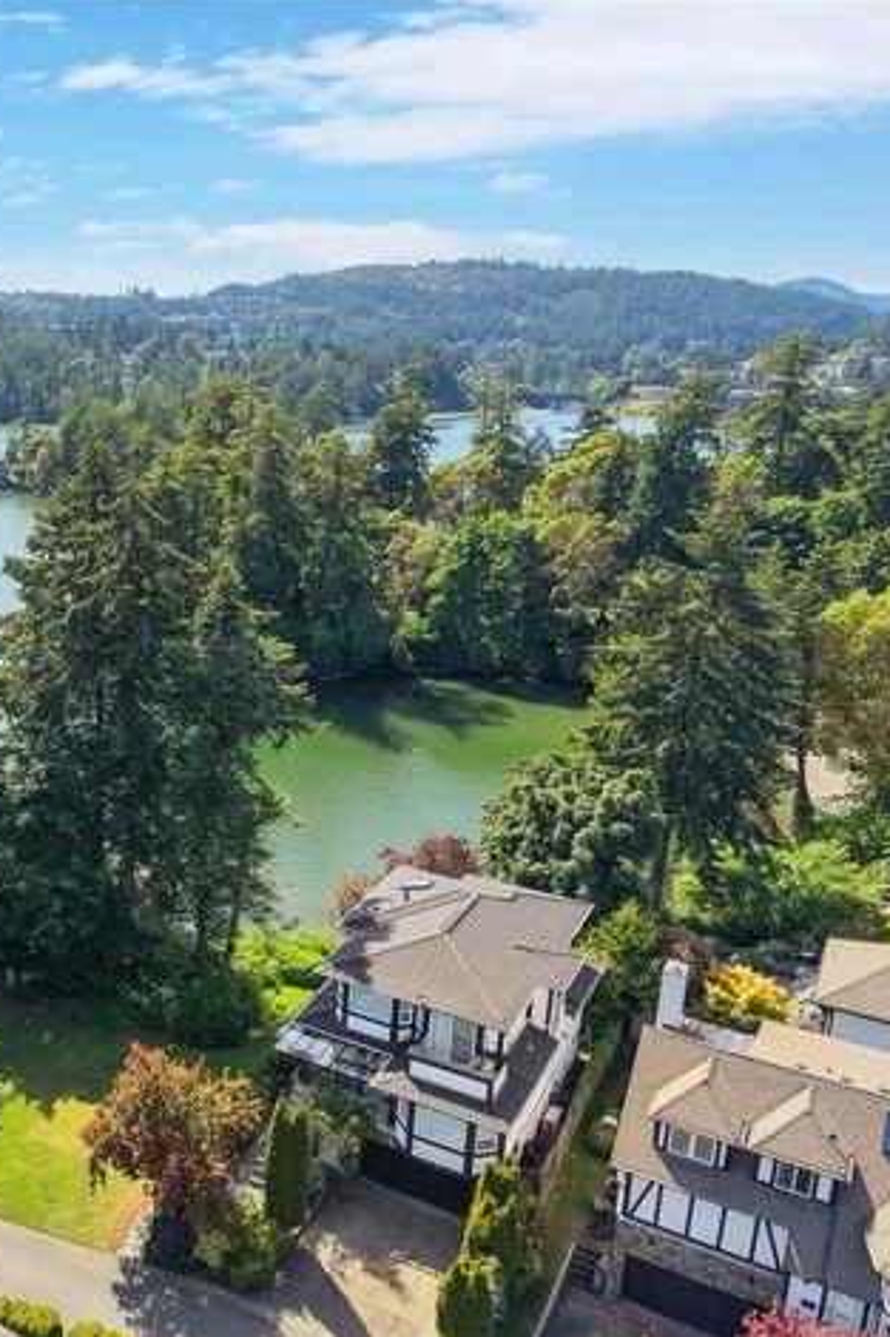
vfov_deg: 55.8
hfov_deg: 36.5
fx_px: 1262
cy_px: 680
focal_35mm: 34
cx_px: 94
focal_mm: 8.67
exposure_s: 1/4000
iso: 400
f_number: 1.8
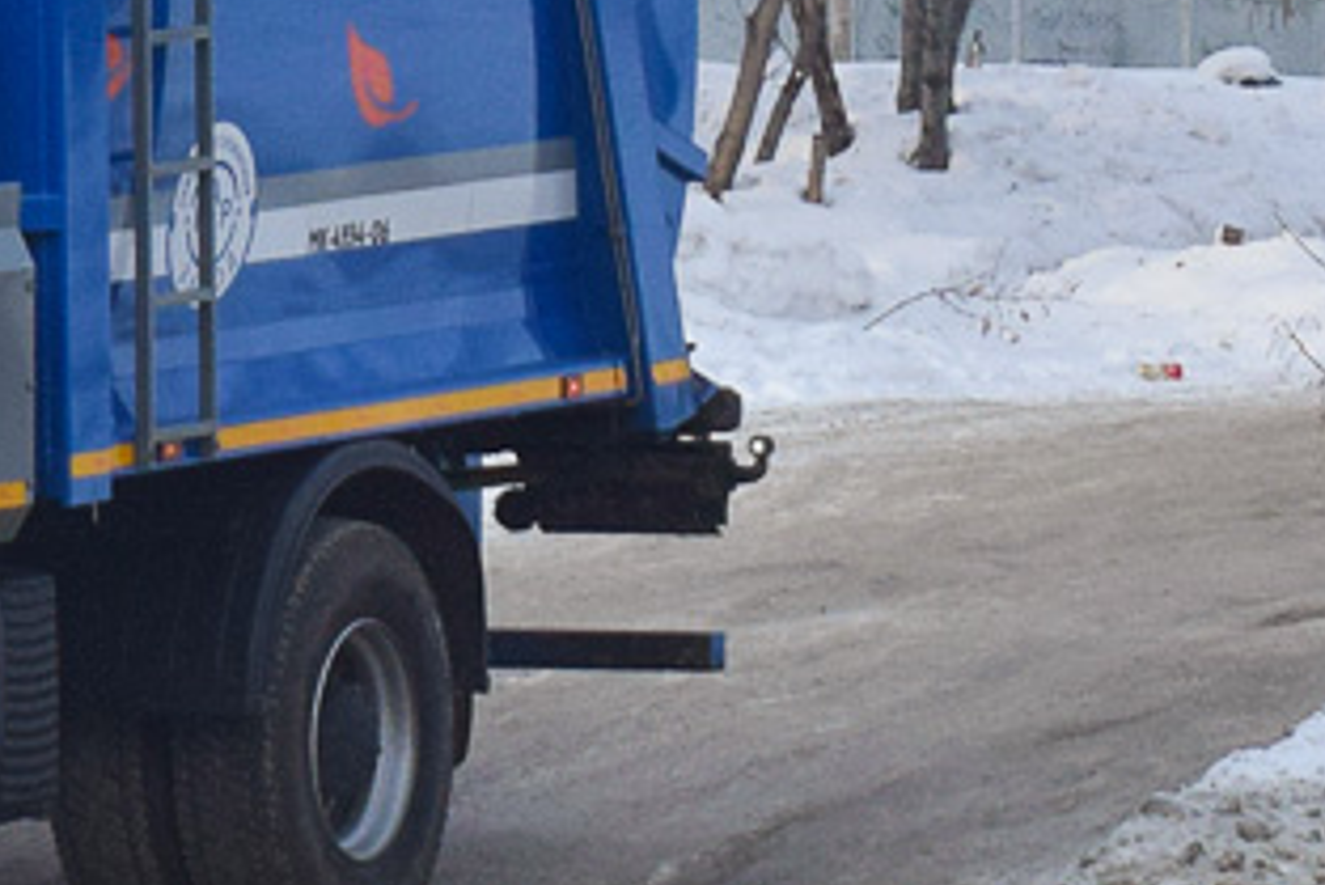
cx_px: -665
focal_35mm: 316
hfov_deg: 6.4
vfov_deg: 4.3
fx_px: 11632
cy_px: -34
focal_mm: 55
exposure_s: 1/800
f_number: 5.6
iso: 400
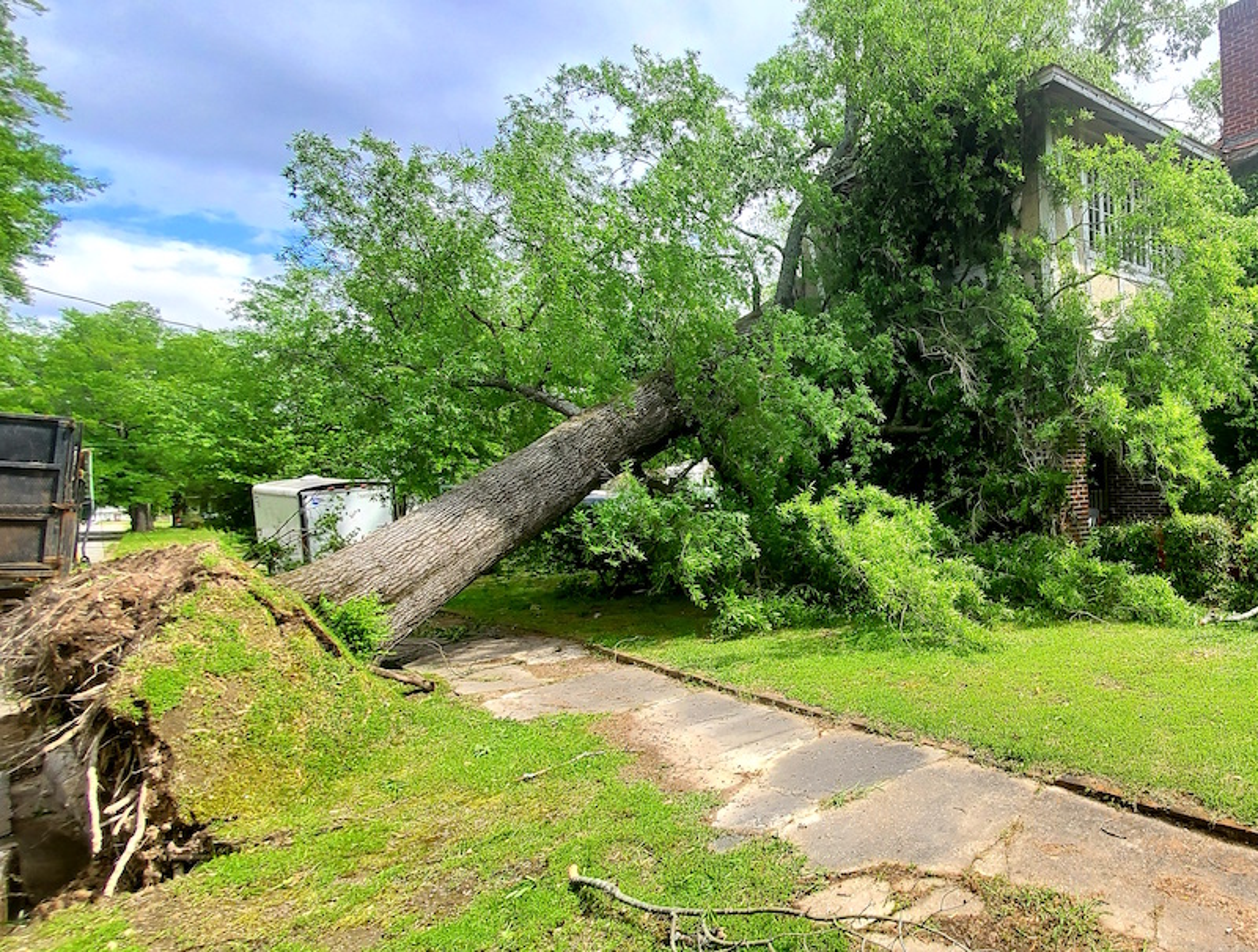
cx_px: 629
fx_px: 474
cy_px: 476
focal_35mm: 13
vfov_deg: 90.3
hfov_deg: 106.0
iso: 50
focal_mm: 1.8
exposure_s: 1/602
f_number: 2.2
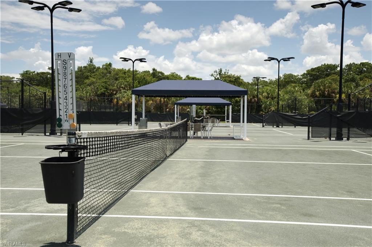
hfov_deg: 54.5
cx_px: 186
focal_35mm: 35
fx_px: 361
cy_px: 124
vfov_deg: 37.8
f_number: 5
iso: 100
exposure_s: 1/80
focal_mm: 35
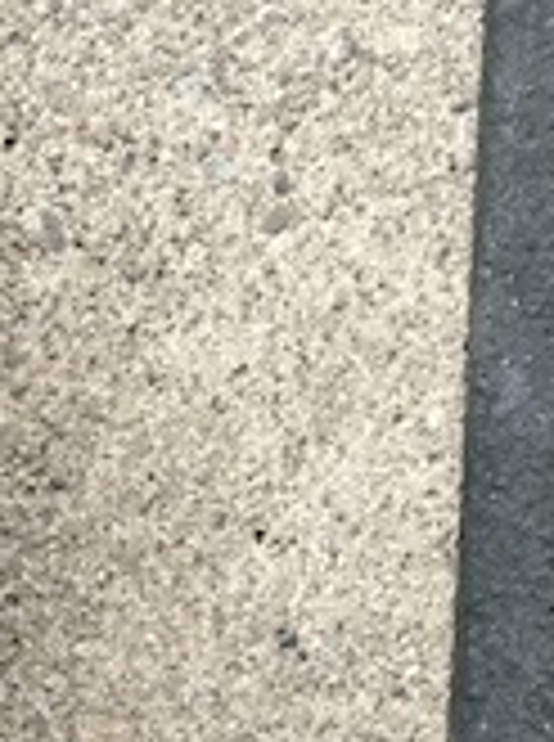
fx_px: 3021
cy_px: 1273
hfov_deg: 9.8
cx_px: -545
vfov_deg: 12.9
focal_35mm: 141
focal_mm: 4.15
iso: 100
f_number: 2.2
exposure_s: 1/30
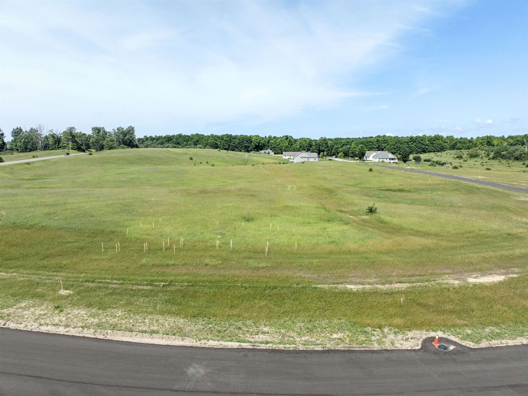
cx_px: 264
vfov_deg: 56.8
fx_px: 366
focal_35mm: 24
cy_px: 198
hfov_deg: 71.6
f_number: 2.8
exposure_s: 1/2500
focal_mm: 12.29
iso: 800
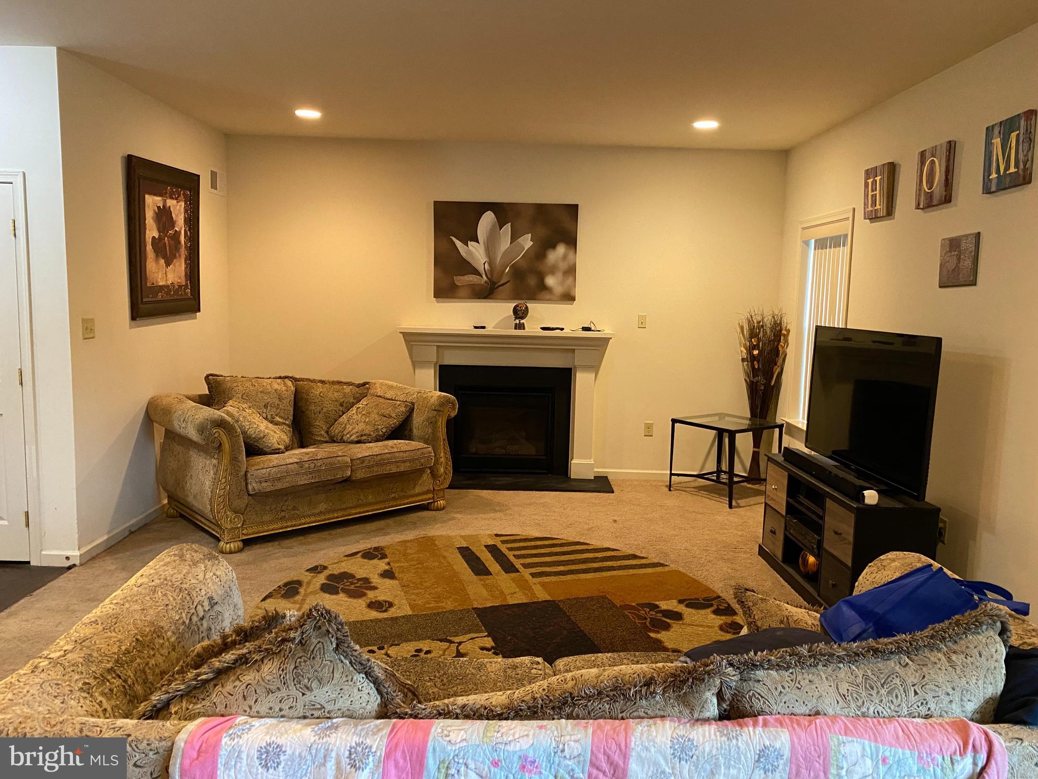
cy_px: 390
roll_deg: -1.4
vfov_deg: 53.1
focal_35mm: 26
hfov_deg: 67.3
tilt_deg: -7.4
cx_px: 519
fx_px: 780
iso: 400
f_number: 1.8
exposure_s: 1/40
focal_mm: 4.25
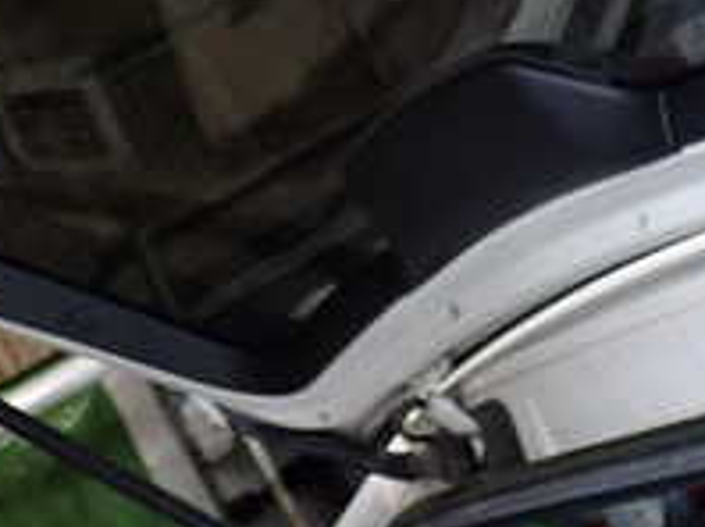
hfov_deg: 21.3
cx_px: 559
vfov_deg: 15.5
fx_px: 1851
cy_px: -139
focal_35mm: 91
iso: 400
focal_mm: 5.4
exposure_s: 1/100
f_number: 2.3
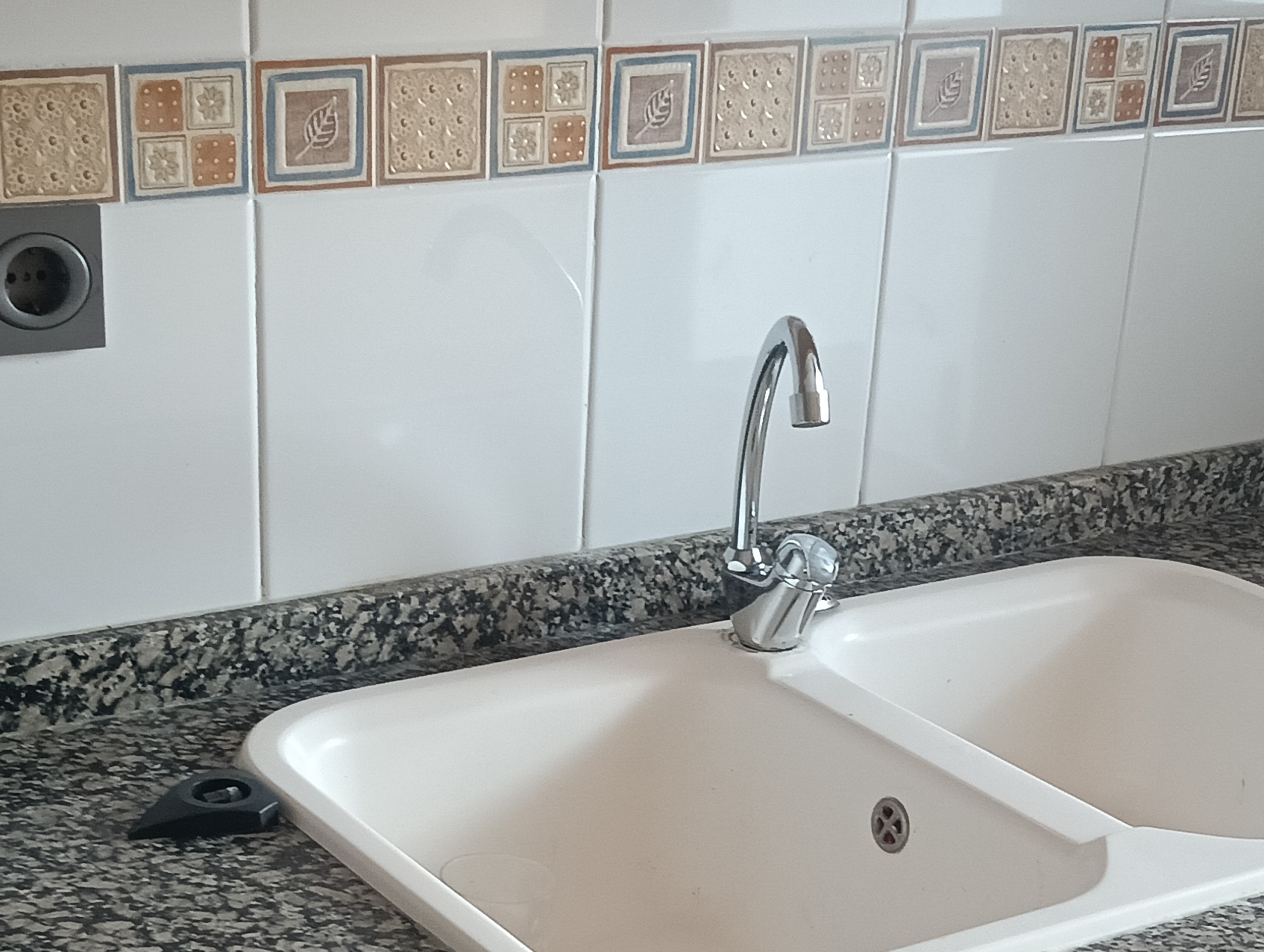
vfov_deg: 22.0
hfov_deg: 29.8
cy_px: 880
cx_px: 596
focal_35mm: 65
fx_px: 2377
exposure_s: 1/33.3
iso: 320
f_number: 1.8
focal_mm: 3.98
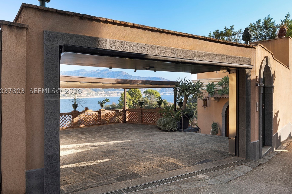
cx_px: 165
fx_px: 211
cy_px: 91
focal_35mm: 26
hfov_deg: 69.1
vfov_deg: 49.5
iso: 100
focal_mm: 21
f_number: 11
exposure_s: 1/40
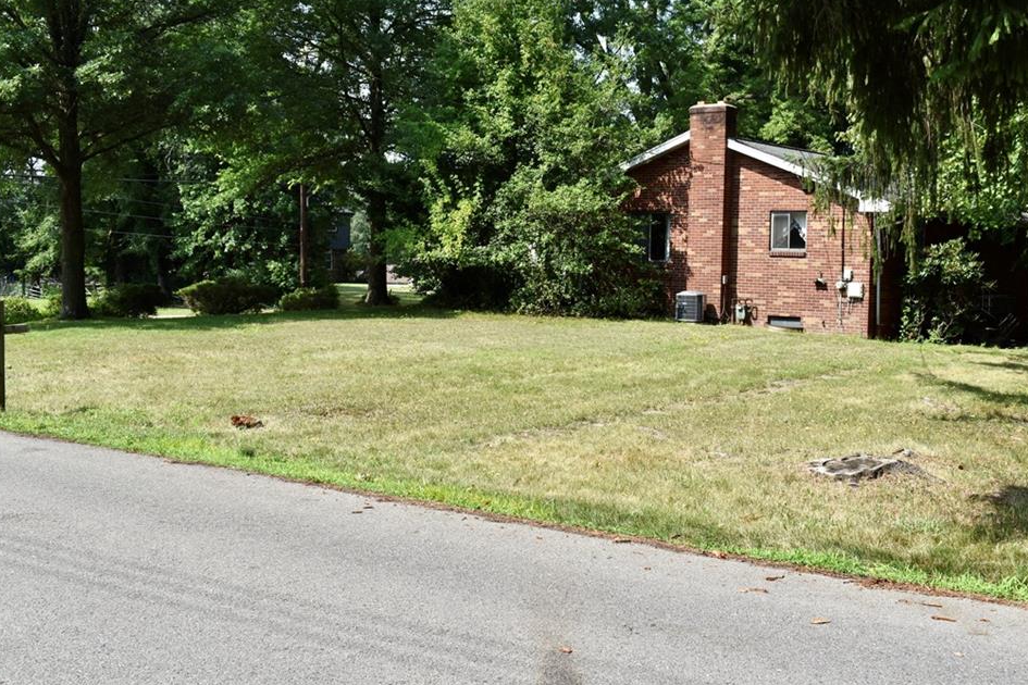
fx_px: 1114
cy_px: 327
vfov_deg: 34.2
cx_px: 546
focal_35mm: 39
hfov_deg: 49.5
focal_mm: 24
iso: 200
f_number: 10
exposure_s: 1/400
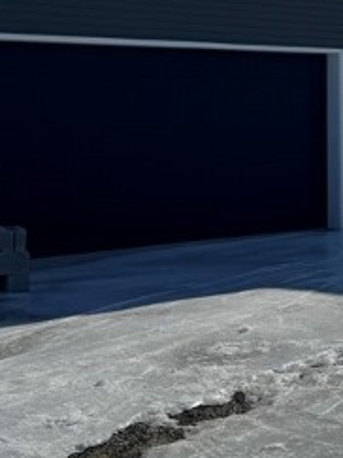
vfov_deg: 24.8
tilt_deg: +4.6
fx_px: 1005
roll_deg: +1.0
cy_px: 32
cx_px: 352
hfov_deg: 18.8
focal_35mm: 76
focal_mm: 6.76
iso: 64
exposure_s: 1/12346
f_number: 1.78
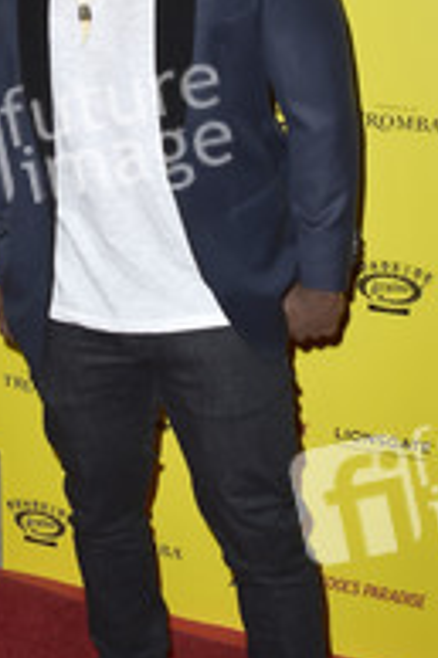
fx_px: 1207
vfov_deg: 30.5
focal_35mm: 66
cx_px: 158
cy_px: 315
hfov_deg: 20.5
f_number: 6.3
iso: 250
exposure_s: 1/250
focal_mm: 32
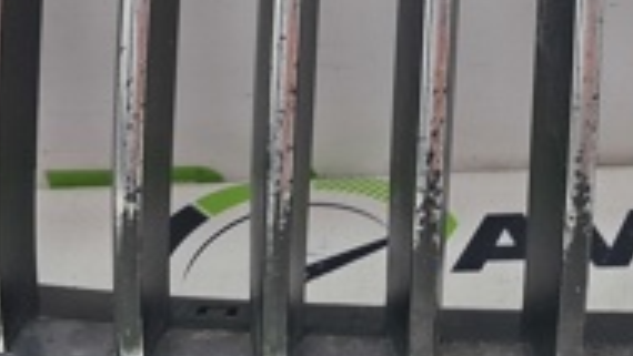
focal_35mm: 99
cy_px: -42
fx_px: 1662
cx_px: 530
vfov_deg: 12.0
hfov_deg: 21.2
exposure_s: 1/50
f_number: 1.8
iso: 50
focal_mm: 4
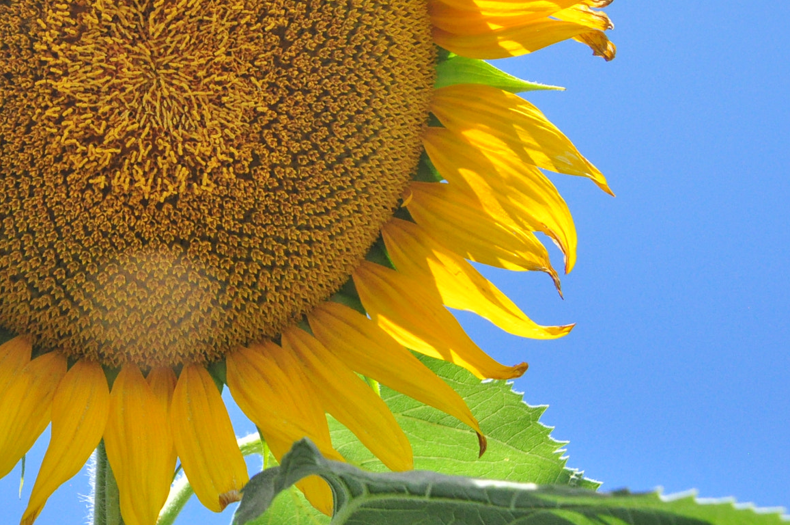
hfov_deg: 23.5
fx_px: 1863
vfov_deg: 15.9
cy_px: 66
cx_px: 125
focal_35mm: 85
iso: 1600
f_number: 9
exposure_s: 1/3200
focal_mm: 32
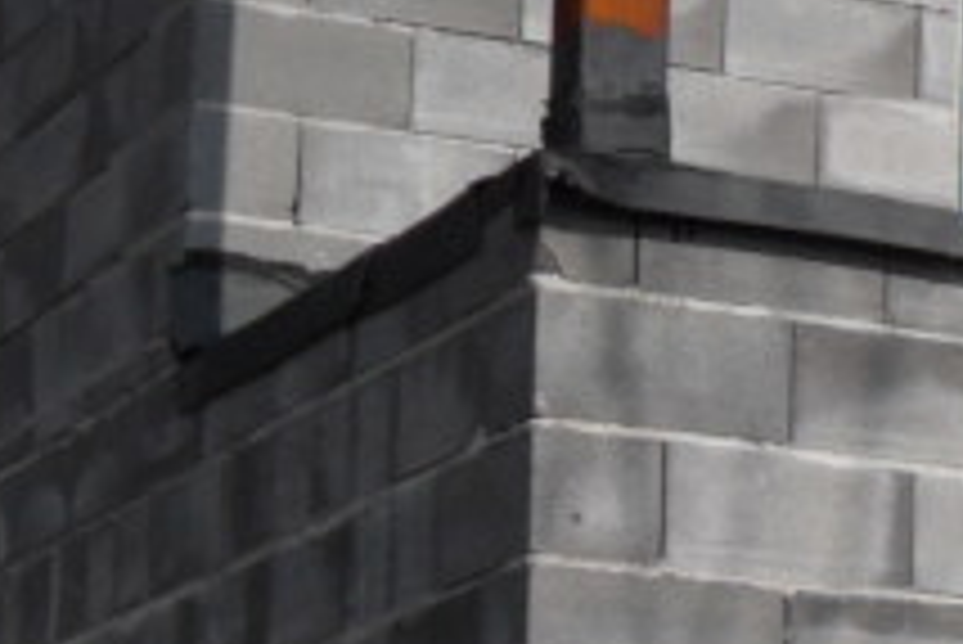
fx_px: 4657
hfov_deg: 10.7
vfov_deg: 7.8
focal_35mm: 174
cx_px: 2020
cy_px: 856
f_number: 8.9
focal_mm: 6.2
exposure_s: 1/250
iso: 100
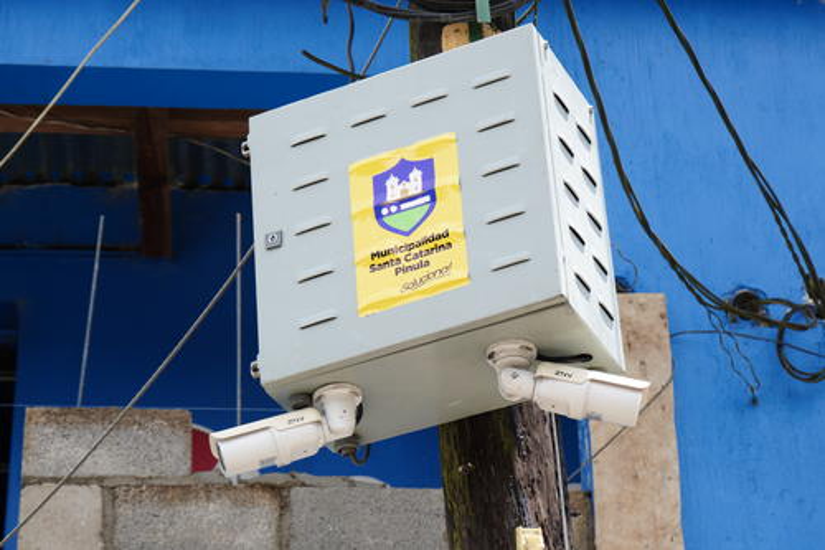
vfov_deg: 13.0
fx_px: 2405
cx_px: 412
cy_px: 275
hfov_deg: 19.5
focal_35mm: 105
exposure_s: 1/400
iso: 200
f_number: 5.6
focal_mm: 70
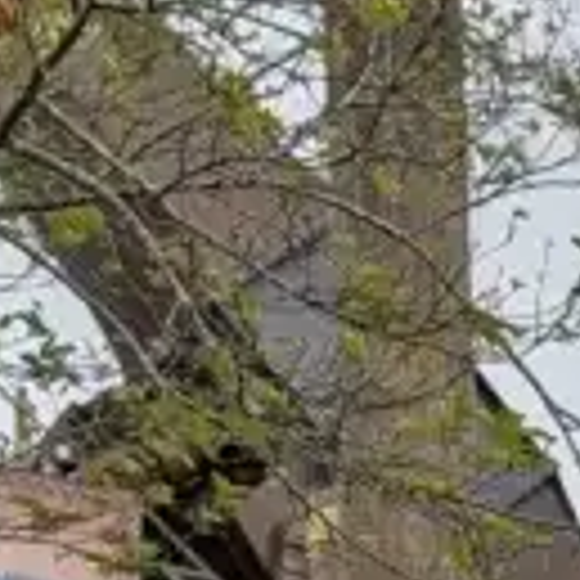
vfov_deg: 8.9
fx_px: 3185
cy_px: 1632
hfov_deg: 9.2
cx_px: 1423
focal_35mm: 168
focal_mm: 6.9
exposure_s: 1/813
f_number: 1.68
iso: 19
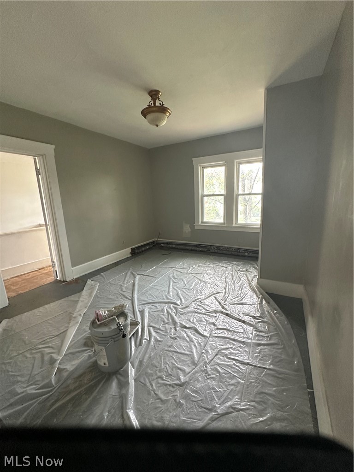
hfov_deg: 85.7
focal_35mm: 14
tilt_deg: -11.6
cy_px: 236
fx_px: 191
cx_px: 177
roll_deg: +2.8
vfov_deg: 102.1
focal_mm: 2.22
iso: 320
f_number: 2.2
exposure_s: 1/60
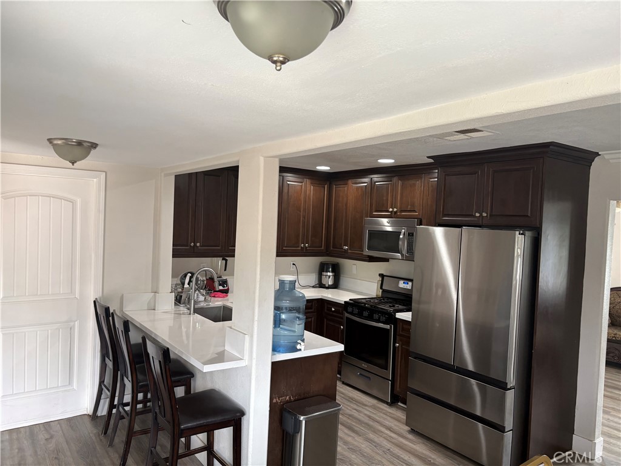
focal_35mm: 26
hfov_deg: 67.3
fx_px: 466
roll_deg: -1.3
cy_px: 233
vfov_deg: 53.1
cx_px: 310
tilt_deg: -0.7
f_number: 1.6
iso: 160
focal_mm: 5.96
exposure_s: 1/60
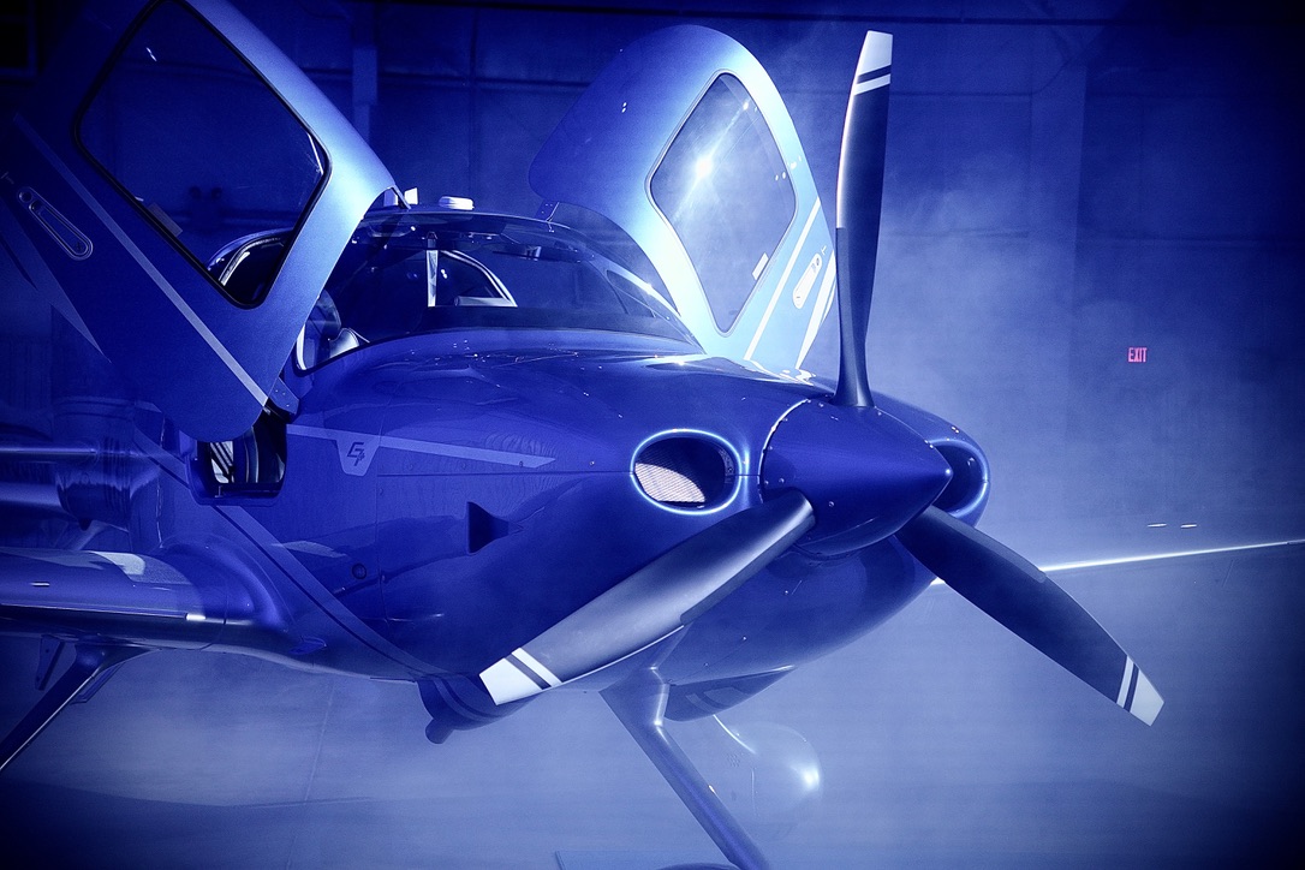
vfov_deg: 23.0
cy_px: 435
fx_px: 2137
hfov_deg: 34.0
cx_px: 652
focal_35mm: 59
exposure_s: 1/125
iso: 640
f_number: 2.8
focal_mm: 39.3
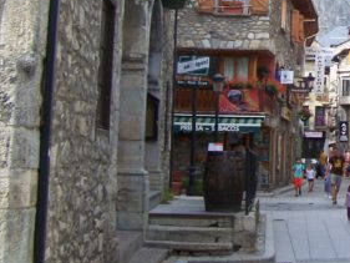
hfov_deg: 19.9
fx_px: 951
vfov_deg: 15.6
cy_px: 47
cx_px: 384
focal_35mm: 94
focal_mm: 6.3
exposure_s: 1/160
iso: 64
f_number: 2.8
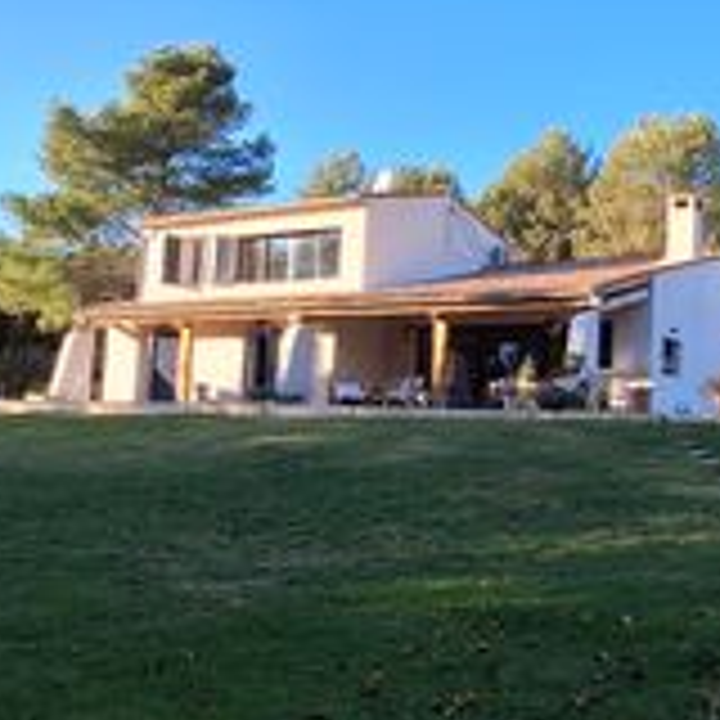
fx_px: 1012
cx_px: 486
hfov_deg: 38.7
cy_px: 333
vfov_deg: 39.1
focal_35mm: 43
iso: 40
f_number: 2.2
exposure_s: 1/665
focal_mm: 1.74
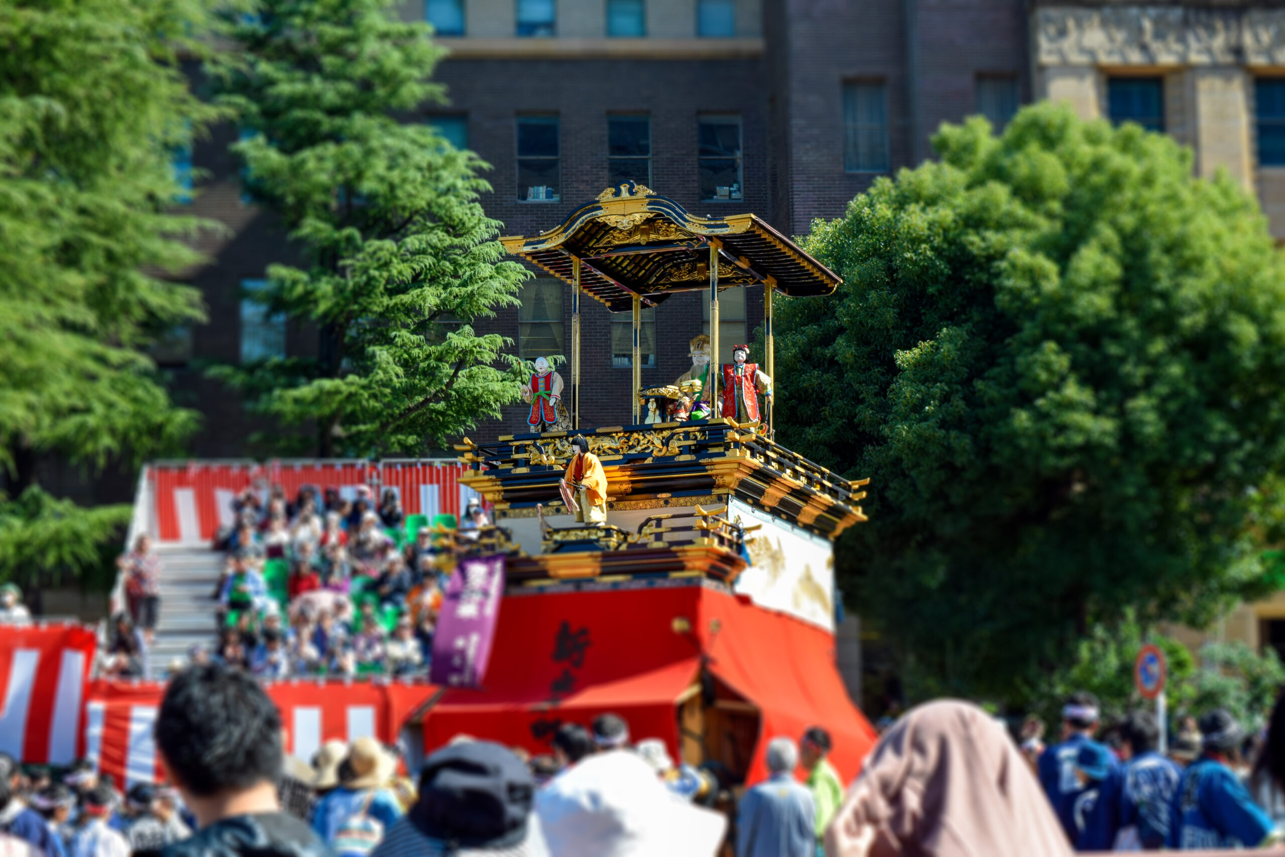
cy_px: 428
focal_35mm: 82
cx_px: 642
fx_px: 2945
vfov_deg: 16.6
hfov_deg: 24.6
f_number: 8
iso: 220
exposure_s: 1/250
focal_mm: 55
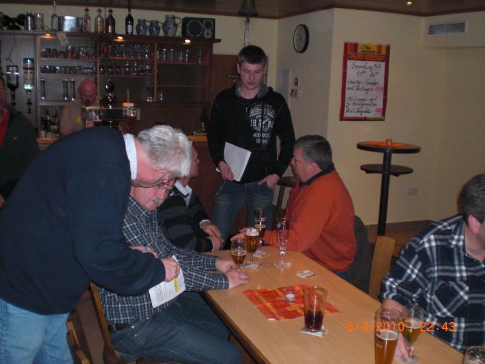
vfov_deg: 37.7
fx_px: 532
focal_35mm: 38
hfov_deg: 49.0
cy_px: 182
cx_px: 242
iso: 200
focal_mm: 6.3
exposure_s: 1/60
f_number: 3.1
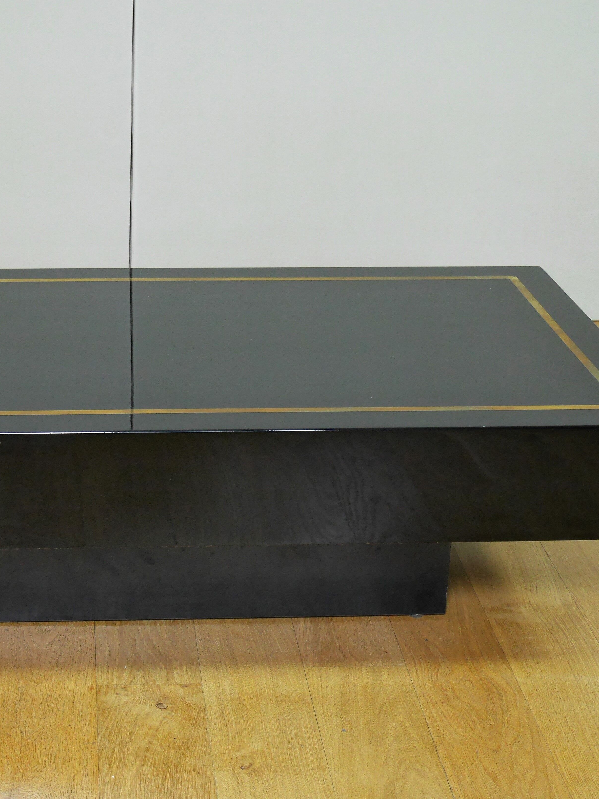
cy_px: 397
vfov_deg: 27.4
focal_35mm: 71
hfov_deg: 20.6
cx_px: 149
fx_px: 1638
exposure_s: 1/60
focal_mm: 25
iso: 1000
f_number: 5.2
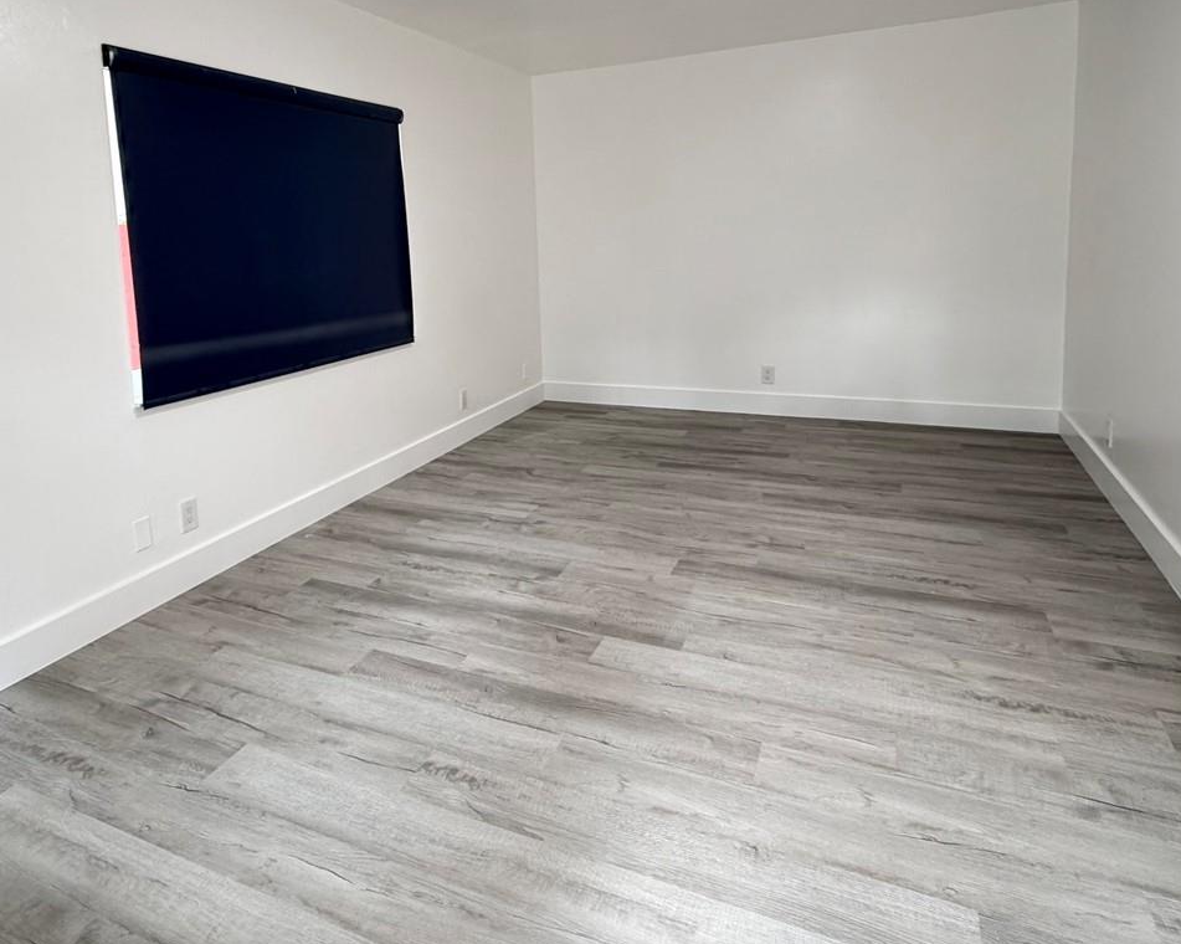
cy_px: 324
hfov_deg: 72.1
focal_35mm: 23
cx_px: 497
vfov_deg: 59.6
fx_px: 804
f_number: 2.2
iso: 200
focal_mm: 2.22
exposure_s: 1/60
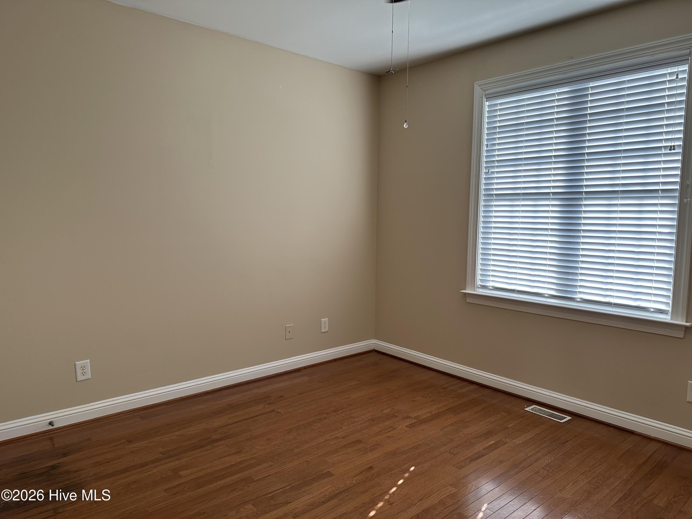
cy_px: 260
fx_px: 480
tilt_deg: -5.5
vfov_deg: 56.8
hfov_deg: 71.6
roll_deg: -1.1
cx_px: 346
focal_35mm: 24
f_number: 1.78
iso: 80
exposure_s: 1/171
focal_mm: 6.86
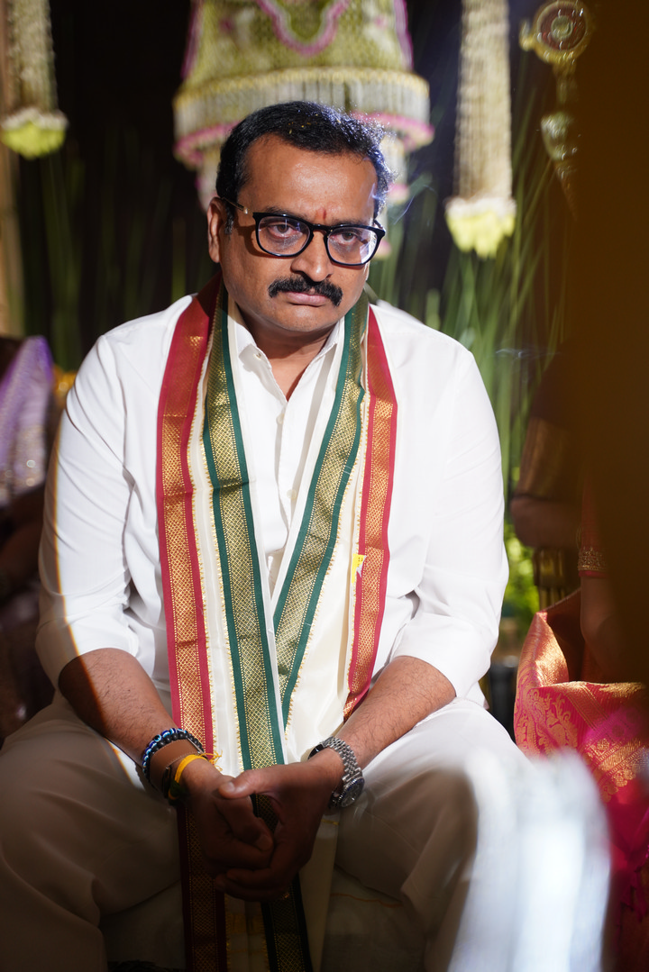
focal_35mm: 63
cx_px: 324
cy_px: 486
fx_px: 1702
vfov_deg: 31.9
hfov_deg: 21.6
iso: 1000
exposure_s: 1/160
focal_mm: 63
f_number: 2.8
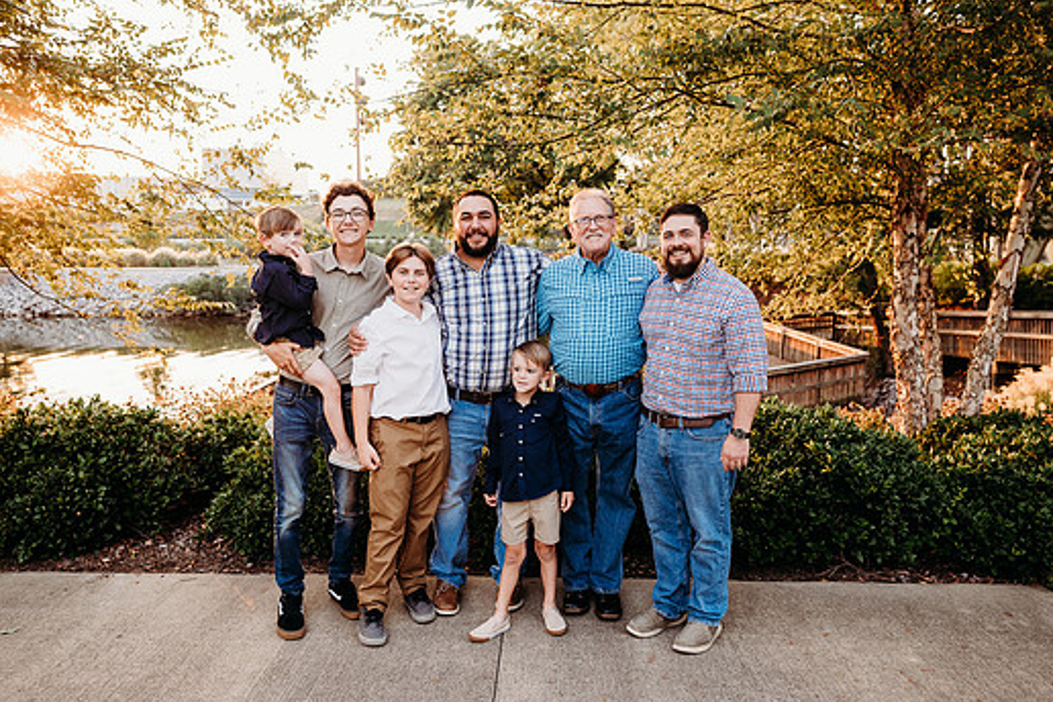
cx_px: 531
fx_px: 790
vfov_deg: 47.9
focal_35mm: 27
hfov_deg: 67.4
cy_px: 330
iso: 320
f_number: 3.2
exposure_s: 1/200
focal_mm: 24
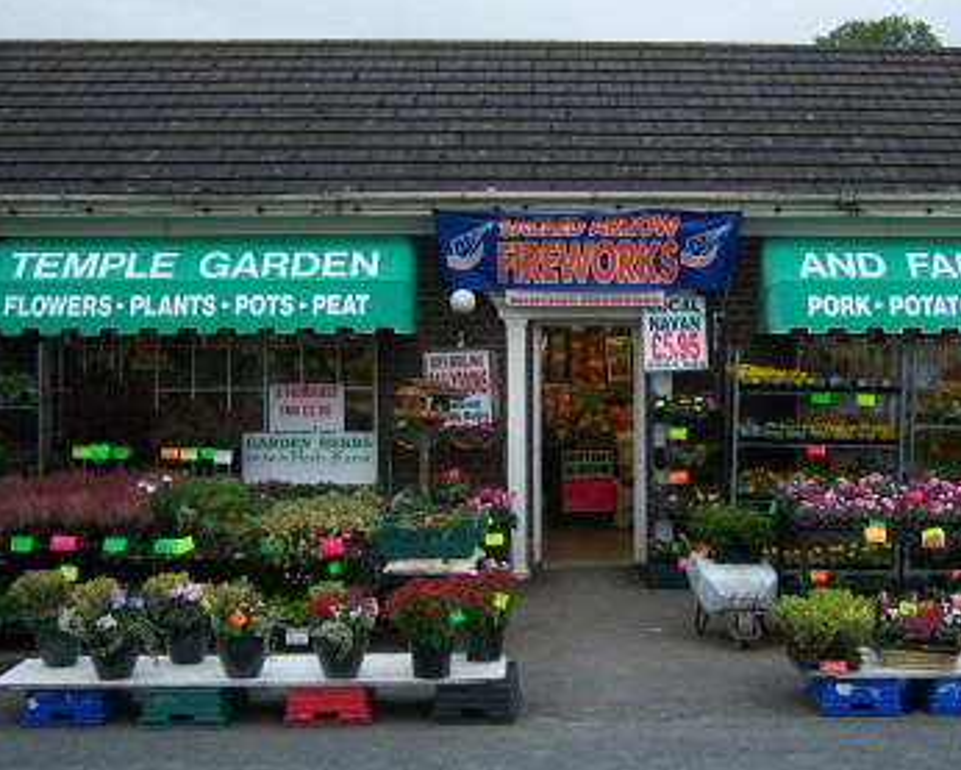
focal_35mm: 52
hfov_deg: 35.7
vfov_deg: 29.1
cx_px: 617
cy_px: 350
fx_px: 1479
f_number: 2.8
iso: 80
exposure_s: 1/125
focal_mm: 7.5
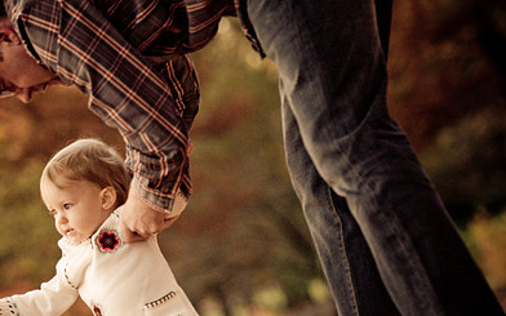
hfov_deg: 8.8
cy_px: 218
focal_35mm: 238
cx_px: 186
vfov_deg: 5.5
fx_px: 3279
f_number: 2.8
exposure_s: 1/160
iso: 400
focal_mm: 105
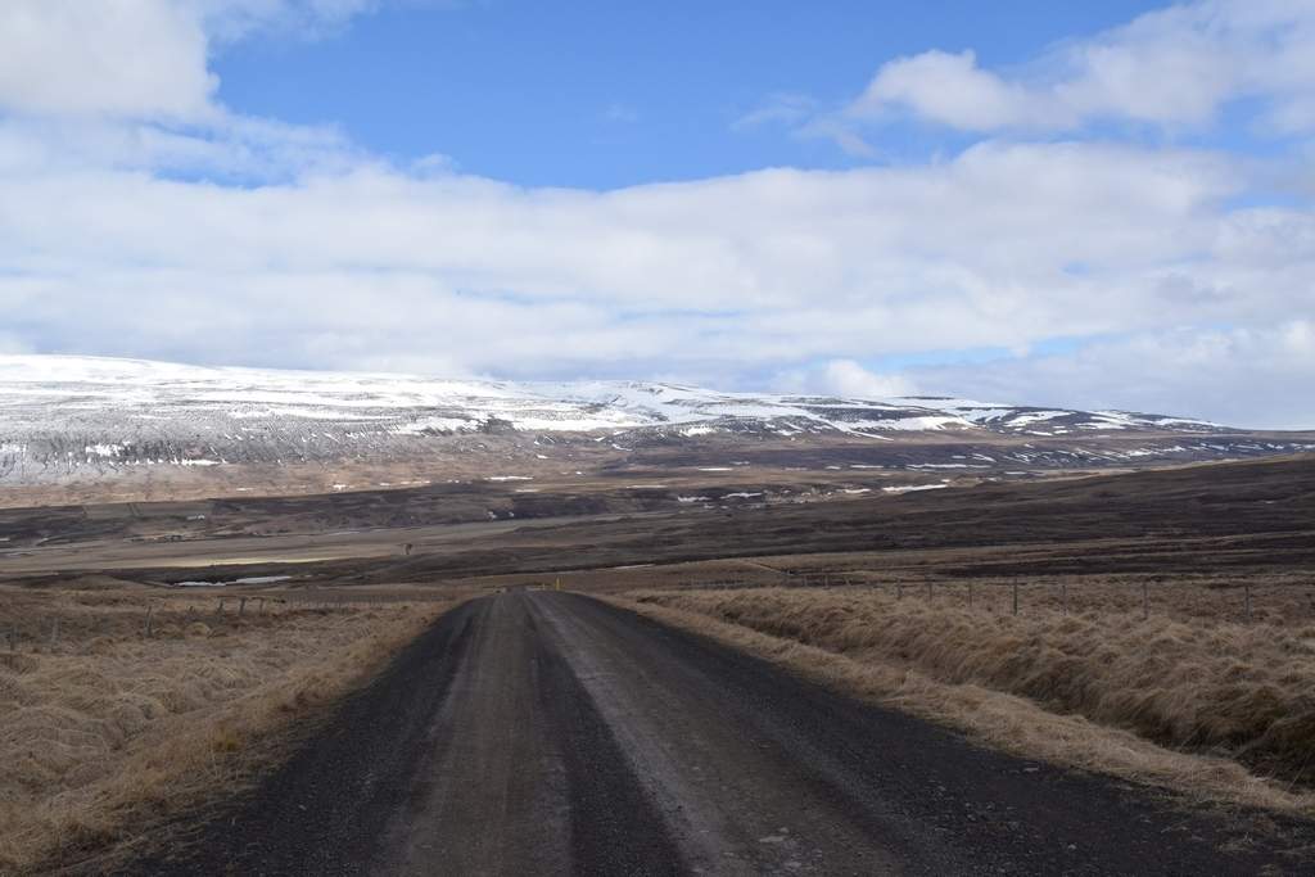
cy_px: 438
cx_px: 658
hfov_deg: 55.1
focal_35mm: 34
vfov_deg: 38.4
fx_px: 1260
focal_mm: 23
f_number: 14
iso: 640
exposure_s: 1/800
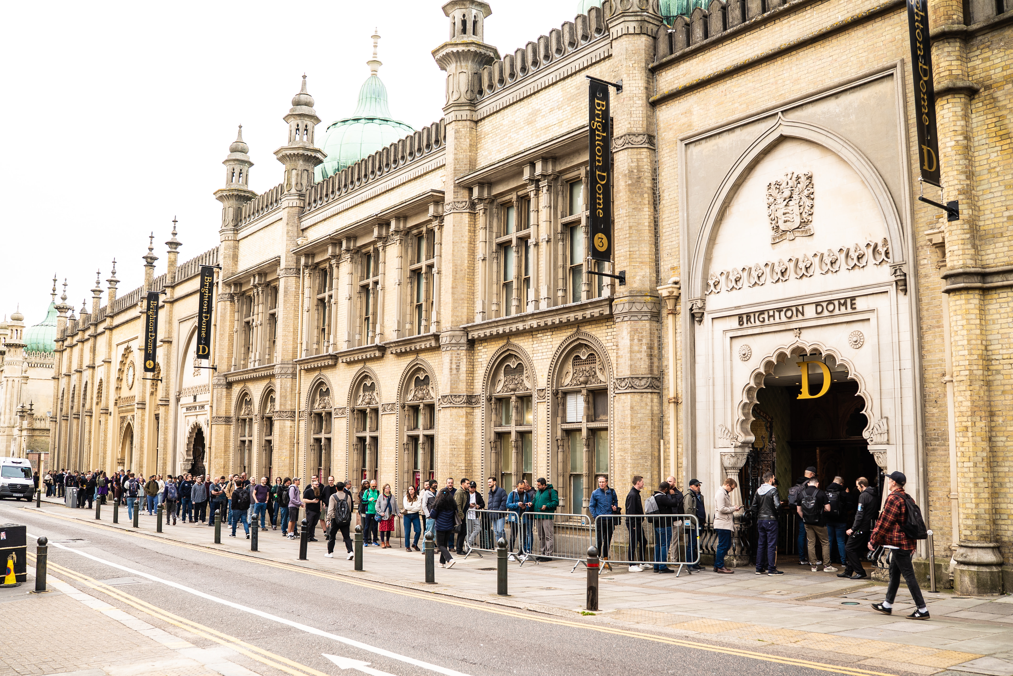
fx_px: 985
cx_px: 506
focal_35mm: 35
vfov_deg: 37.9
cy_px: 338
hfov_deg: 54.4
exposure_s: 1/160
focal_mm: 35
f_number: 3.5
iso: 100
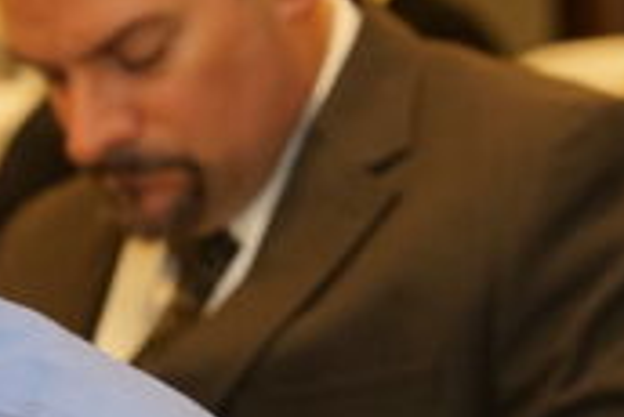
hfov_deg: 6.4
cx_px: -555
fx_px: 5482
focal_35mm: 316
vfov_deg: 4.4
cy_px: 361
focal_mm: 53
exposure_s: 1/250
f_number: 3.2
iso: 1000
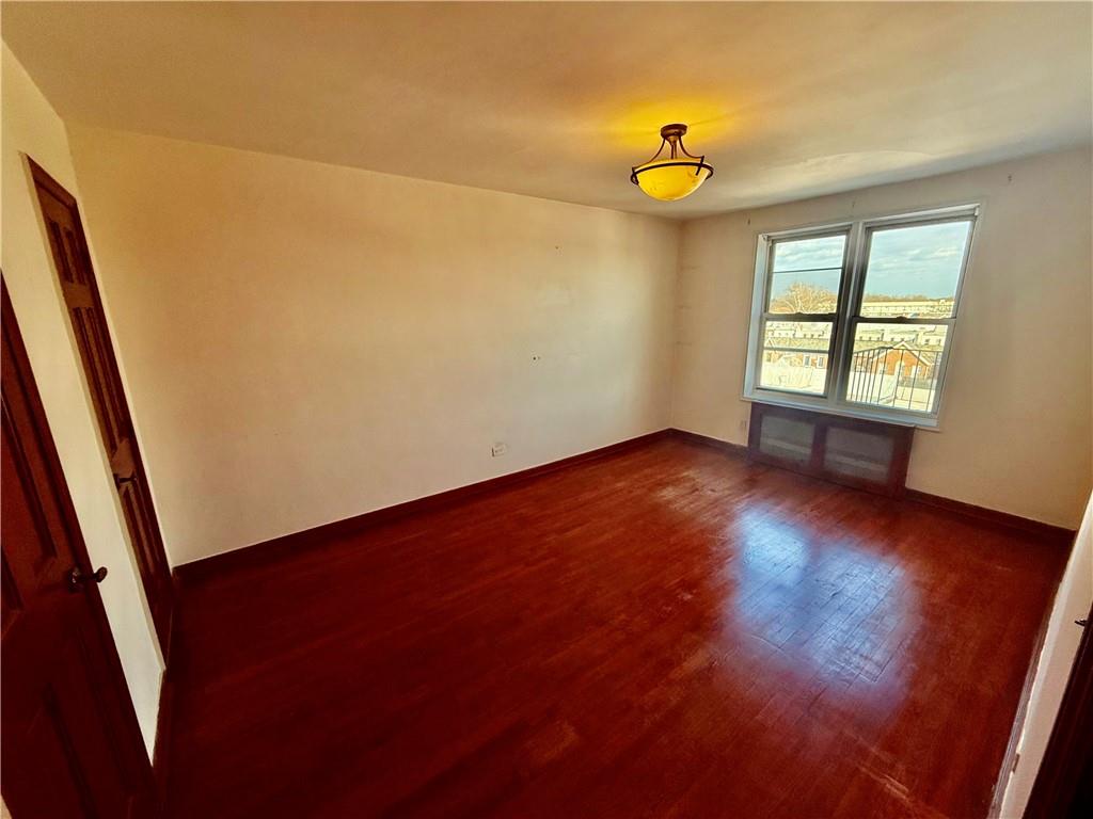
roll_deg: +0.7
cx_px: 546
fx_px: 442
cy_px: 410
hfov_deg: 102.1
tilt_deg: -12.9
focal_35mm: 14
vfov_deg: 85.7
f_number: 2.2
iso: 64
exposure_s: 1/189
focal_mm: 2.22
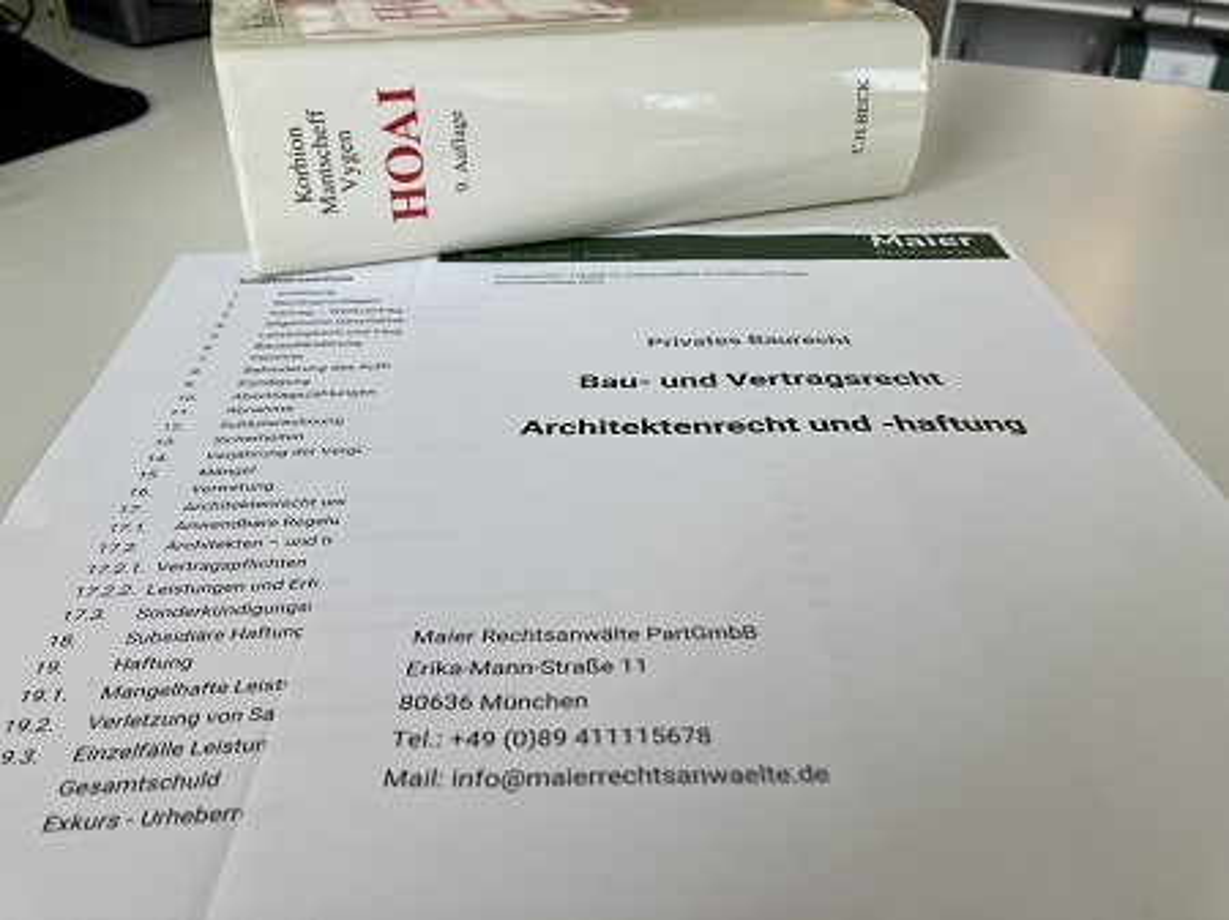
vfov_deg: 49.7
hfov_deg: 63.5
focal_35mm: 28
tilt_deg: -34.0
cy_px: 460
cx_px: 614
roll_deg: -0.1
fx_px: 994
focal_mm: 3.99
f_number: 1.8
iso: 25
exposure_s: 1/185
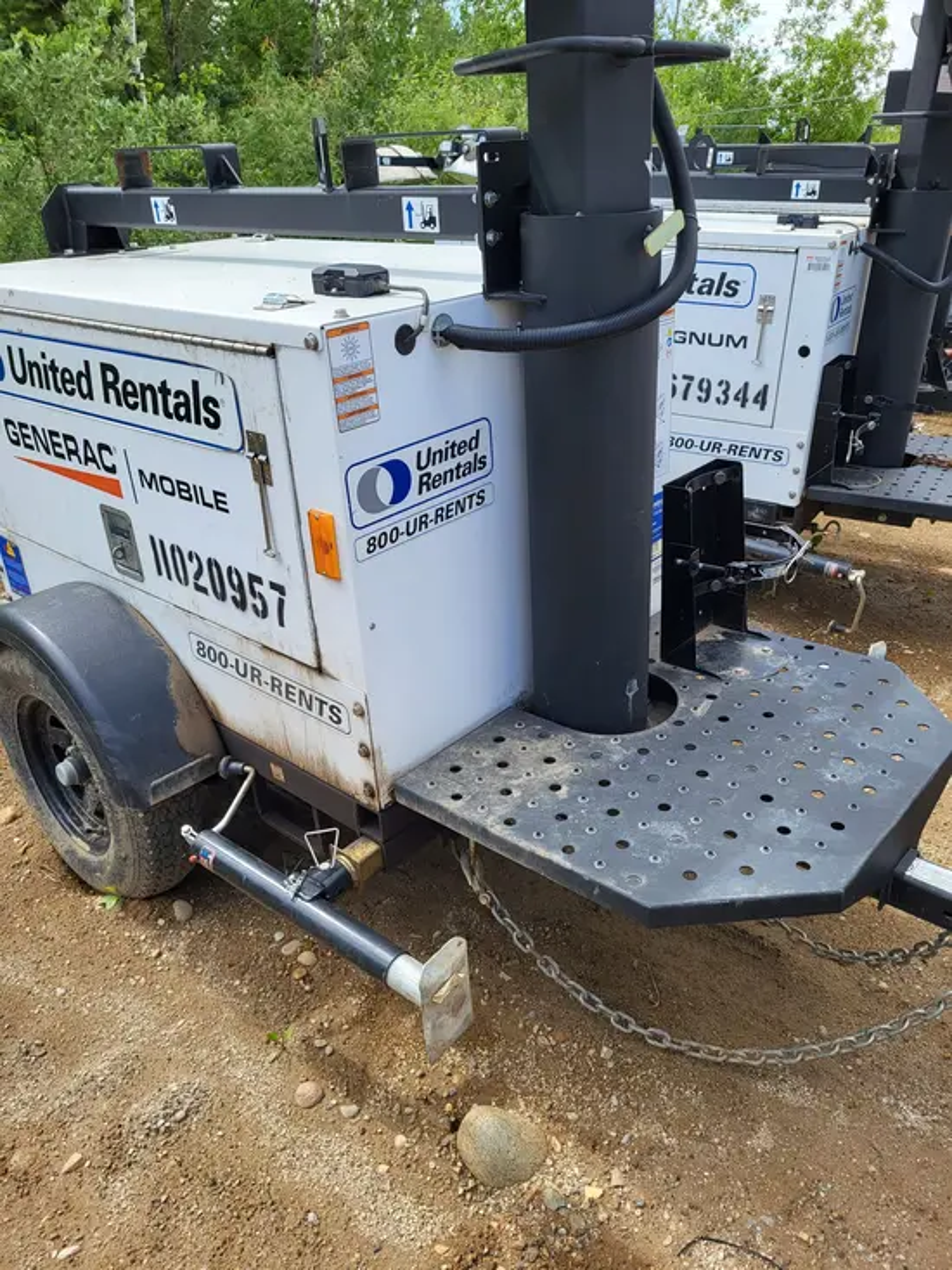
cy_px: 635
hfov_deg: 53.1
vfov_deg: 67.3
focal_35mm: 26
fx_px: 953
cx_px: 476
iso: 40
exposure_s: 1/715
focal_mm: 5.4
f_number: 1.8
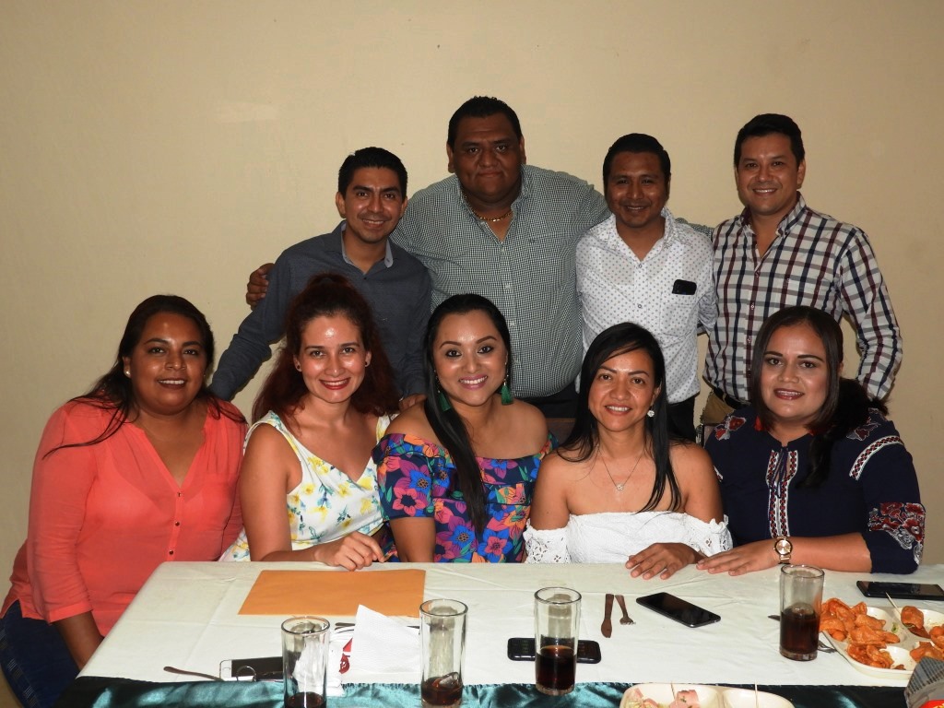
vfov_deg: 36.0
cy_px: 354
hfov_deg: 46.8
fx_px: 1091
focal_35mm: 40
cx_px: 472
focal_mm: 7.2
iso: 200
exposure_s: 1/30
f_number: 3.8
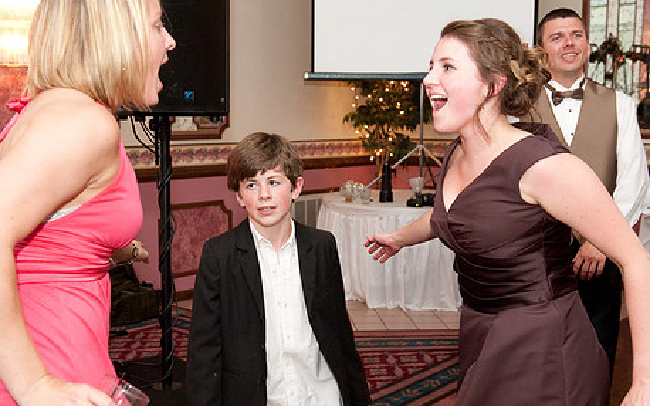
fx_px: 868
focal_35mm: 49
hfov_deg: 41.1
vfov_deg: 26.3
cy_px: 220
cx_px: 312
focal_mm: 38
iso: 2500
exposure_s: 1/60
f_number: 5
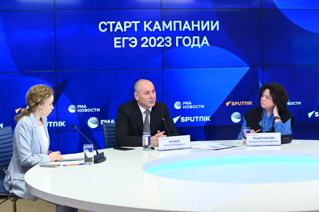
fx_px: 1682
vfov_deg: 7.2
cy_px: 106
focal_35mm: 190
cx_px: 160
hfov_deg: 10.8
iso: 1600
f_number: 4.5
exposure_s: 1/125
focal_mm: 190
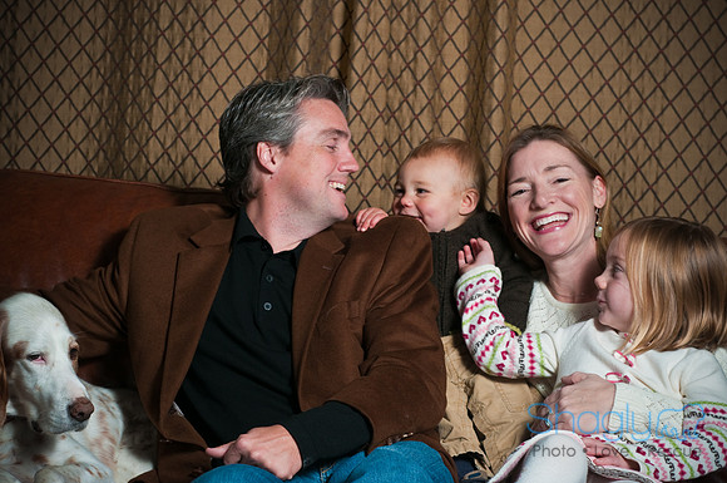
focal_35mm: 75
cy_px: 242
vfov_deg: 18.1
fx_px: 1512
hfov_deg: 27.0
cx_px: 364
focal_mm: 50
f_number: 5
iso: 100
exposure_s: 1/160
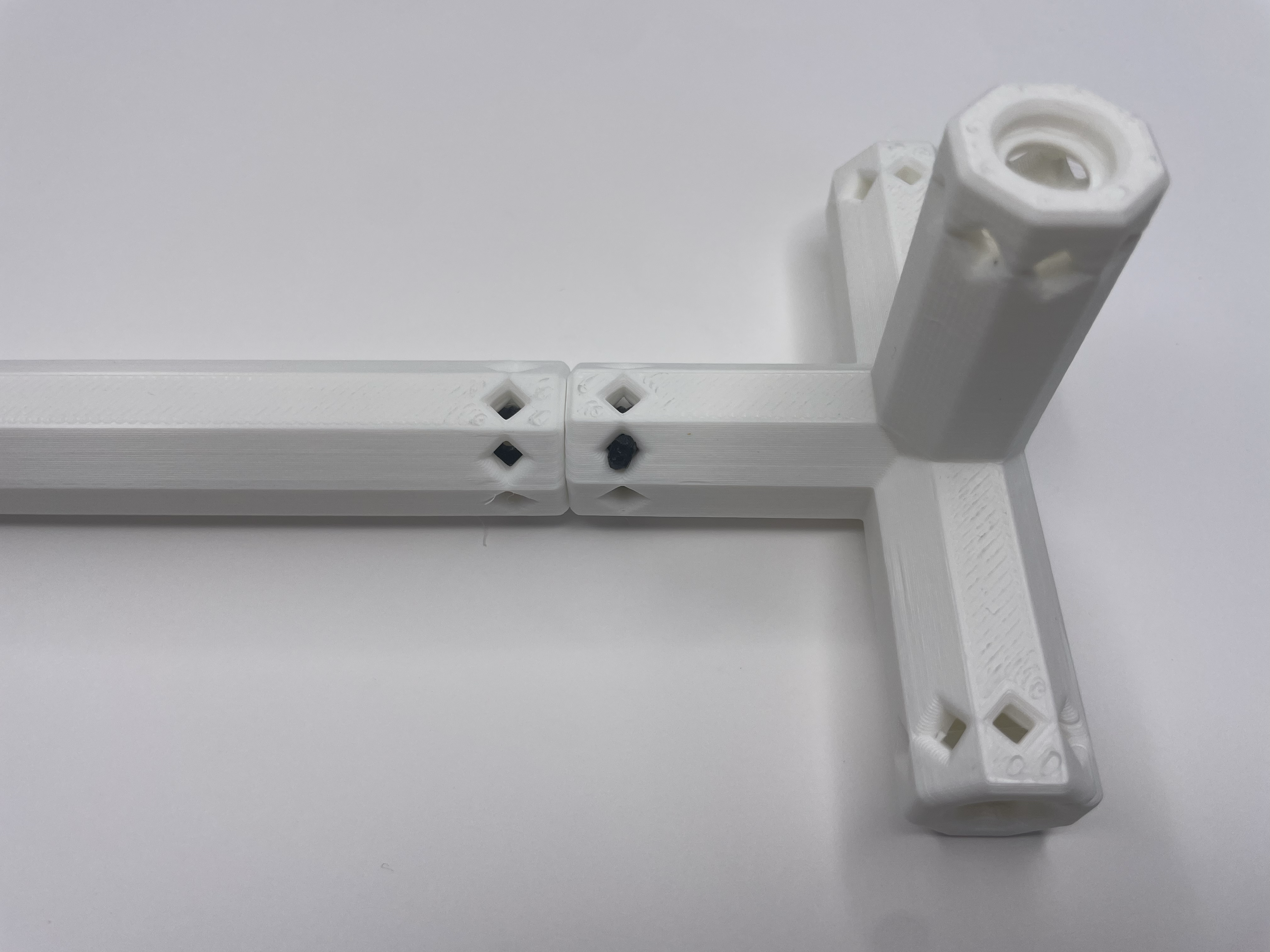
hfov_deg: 67.3
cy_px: 476
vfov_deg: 53.1
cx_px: 635
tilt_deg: -58.5
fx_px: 954
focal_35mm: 26
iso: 32
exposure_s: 1/1770
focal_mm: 4.2
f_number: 1.6
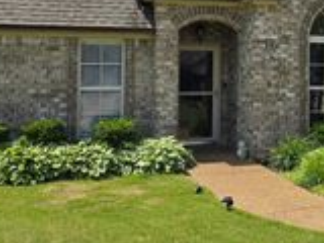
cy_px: 42
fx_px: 674
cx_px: 314
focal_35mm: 72
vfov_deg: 20.2
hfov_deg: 25.8
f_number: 1.7
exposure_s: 1/873
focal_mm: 6.3
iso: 12
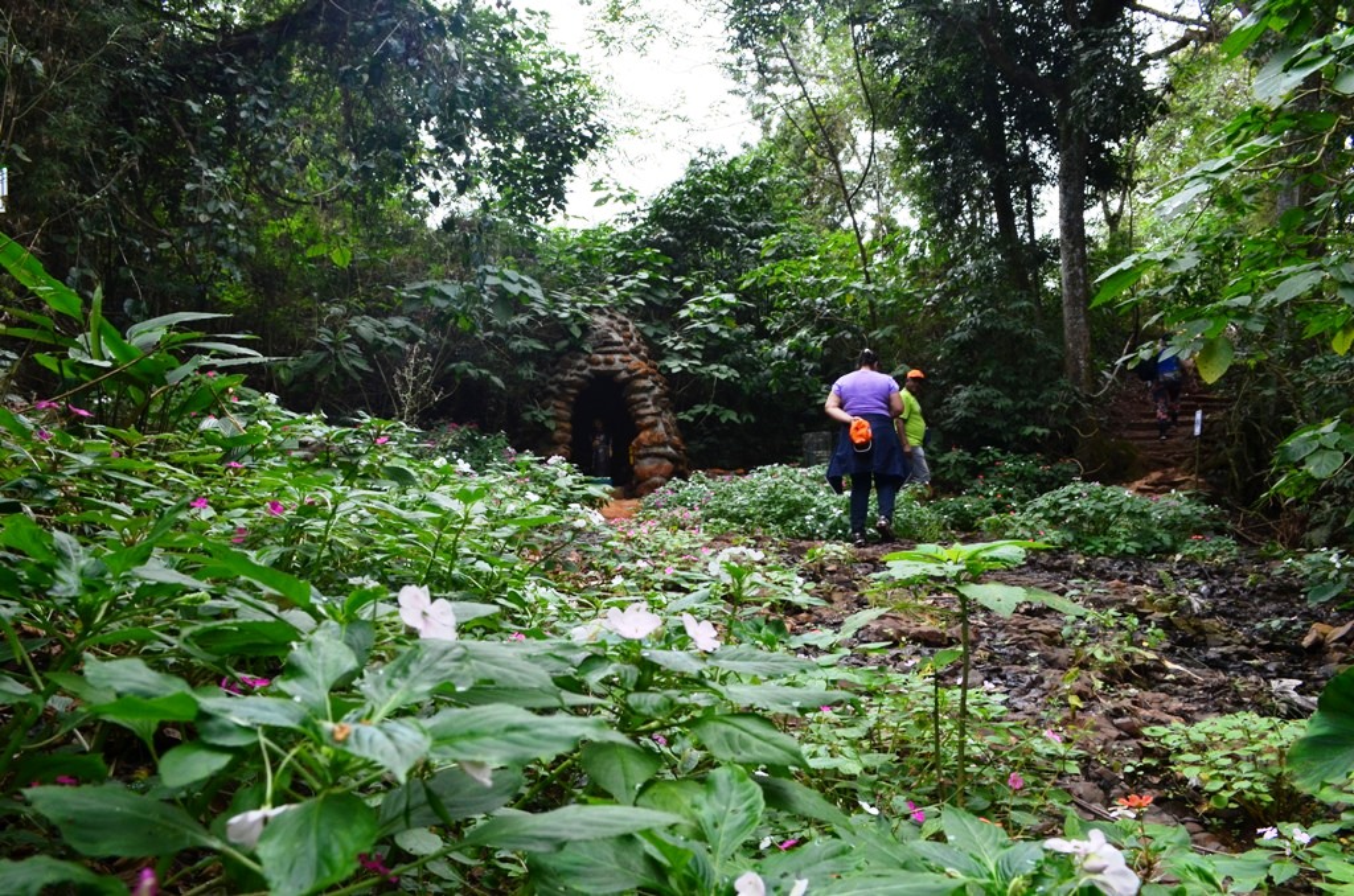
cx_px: 677
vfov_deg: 47.7
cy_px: 448
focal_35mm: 27
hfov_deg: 67.5
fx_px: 1013
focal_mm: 18
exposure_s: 1/100
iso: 400
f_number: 9
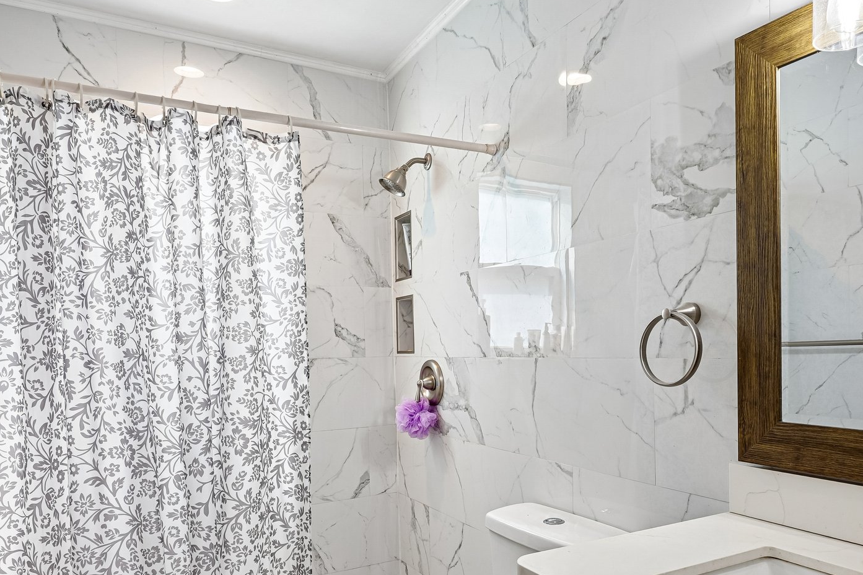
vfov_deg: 51.0
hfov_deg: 71.4
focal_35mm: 25
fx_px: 599
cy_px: 335
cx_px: 470
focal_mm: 17
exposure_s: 1/6
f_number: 8
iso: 64
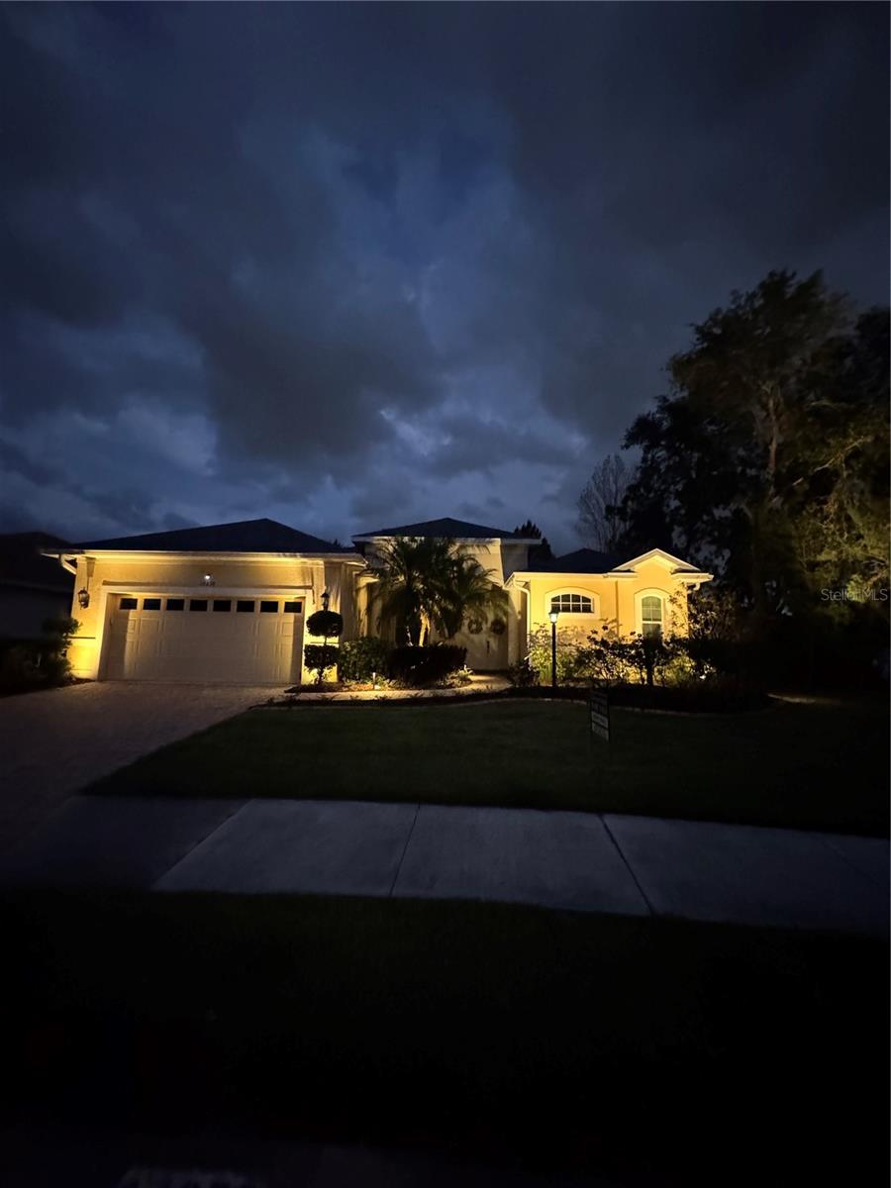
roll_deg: -1.9
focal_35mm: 14
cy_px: 594
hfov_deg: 85.7
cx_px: 446
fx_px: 480
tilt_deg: +8.2
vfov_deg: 102.1
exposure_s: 1/25
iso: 2500
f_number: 2.2
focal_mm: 2.22
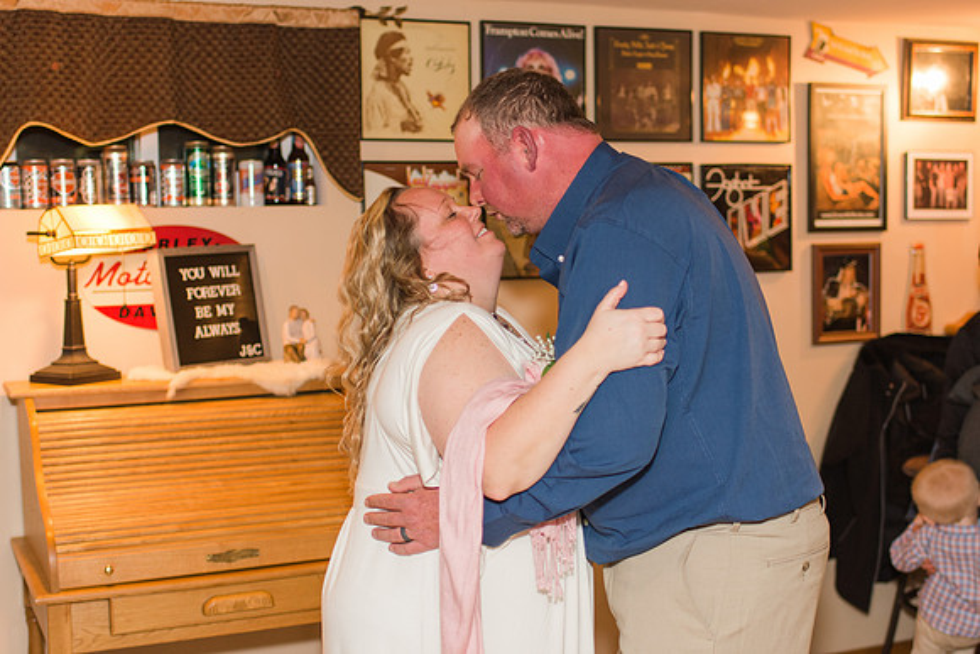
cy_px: 327
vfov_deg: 25.8
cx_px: 490
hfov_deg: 37.8
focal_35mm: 52
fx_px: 1429
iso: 400
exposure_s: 1/200
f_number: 1.8
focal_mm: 35
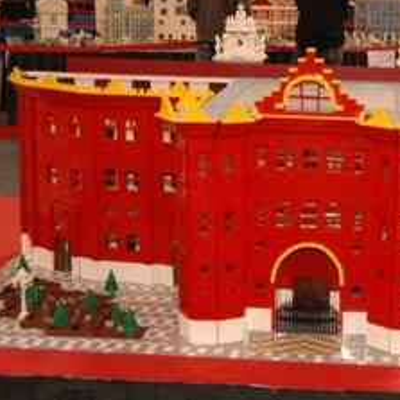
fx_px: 835
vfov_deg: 26.9
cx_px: 326
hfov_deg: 26.4
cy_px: 163
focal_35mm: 64
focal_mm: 25
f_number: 4
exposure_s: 1/60
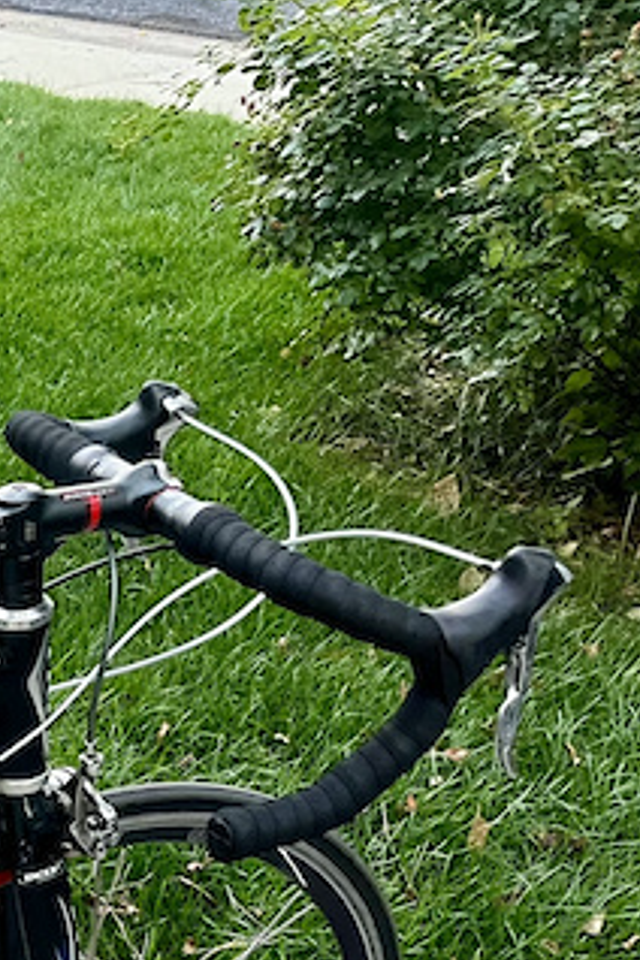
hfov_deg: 16.5
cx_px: -531
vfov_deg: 28.3
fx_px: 1813
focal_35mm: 68
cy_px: 894
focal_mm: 5.1
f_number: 1.6
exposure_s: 1/60
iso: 250
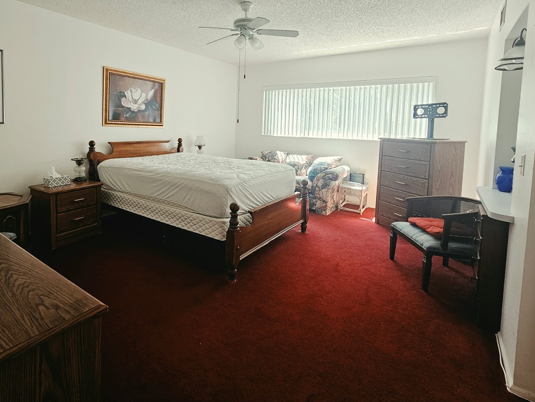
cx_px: 217
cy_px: 145
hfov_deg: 86.8
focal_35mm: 18
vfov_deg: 70.1
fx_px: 278
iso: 100
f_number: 2.2
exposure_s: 1/60
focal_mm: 2.2
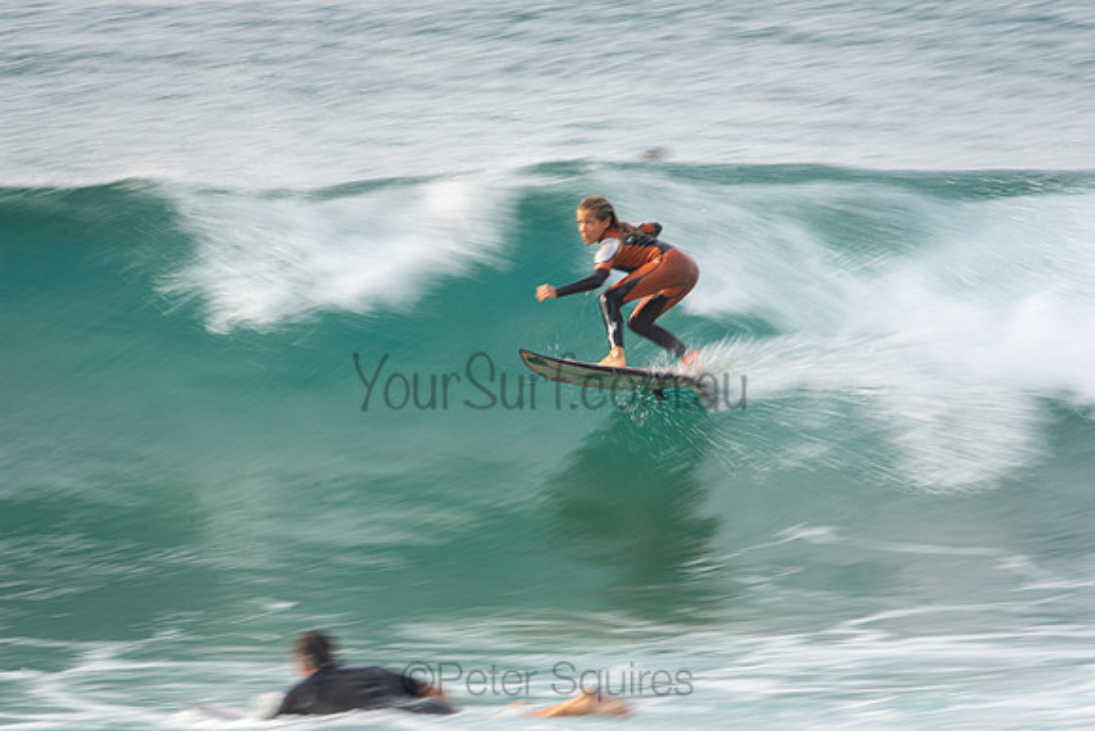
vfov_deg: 2.2
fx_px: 18710
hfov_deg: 3.4
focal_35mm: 615
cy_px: 366
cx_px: 548
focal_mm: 410
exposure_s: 1/30
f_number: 18
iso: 100
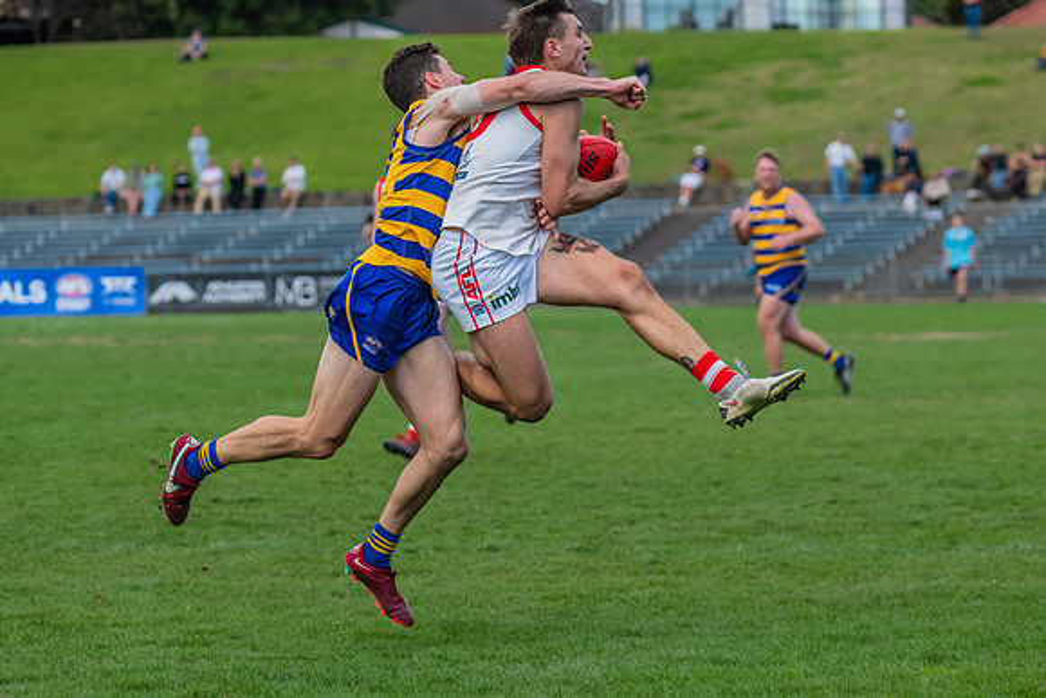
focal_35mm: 184
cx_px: 566
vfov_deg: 7.5
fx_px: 5348
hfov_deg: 11.2
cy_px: 377
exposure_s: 1/1600
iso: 800
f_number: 6.3
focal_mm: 170
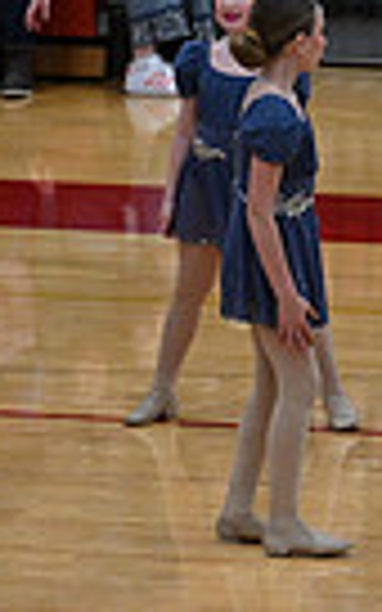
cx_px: 1240
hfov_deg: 2.6
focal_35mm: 501
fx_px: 8345
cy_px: 295
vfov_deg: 4.2
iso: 4000
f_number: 4
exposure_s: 1/400
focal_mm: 115
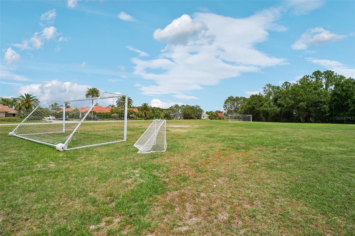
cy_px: 118
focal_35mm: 15
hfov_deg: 100.4
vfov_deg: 77.3
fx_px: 148
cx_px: 178
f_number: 8
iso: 100
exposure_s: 1/500
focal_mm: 10
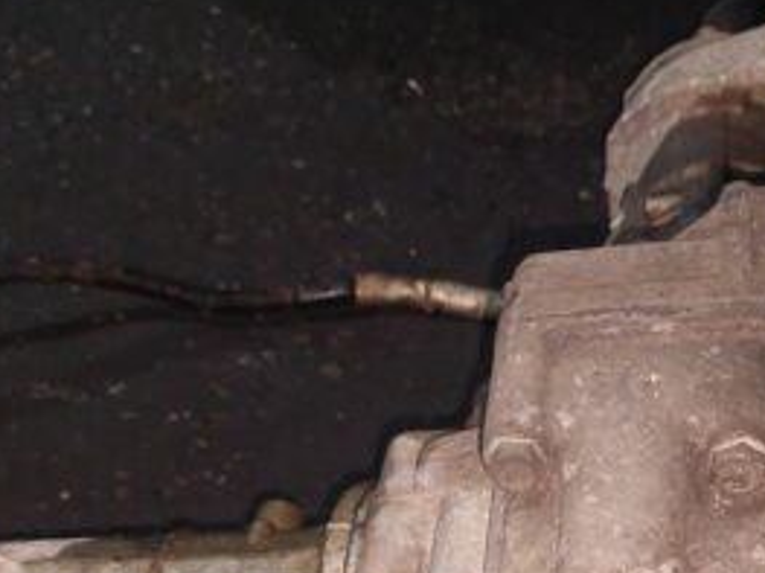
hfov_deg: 33.2
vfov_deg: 24.1
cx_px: 558
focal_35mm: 57
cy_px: 614
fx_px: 1259
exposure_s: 1/100
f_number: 1.8
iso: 250
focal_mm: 5.23
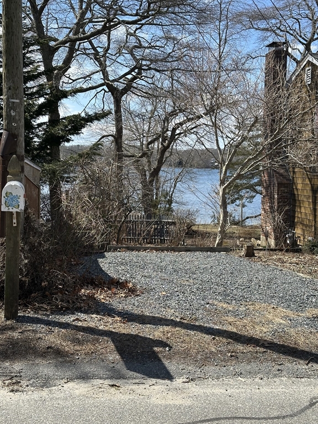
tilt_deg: -4.5
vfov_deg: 39.7
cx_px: 159
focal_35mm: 48
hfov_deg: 30.3
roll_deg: -2.2
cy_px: 212
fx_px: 588
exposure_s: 1/2469
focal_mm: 6.86
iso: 64
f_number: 1.78
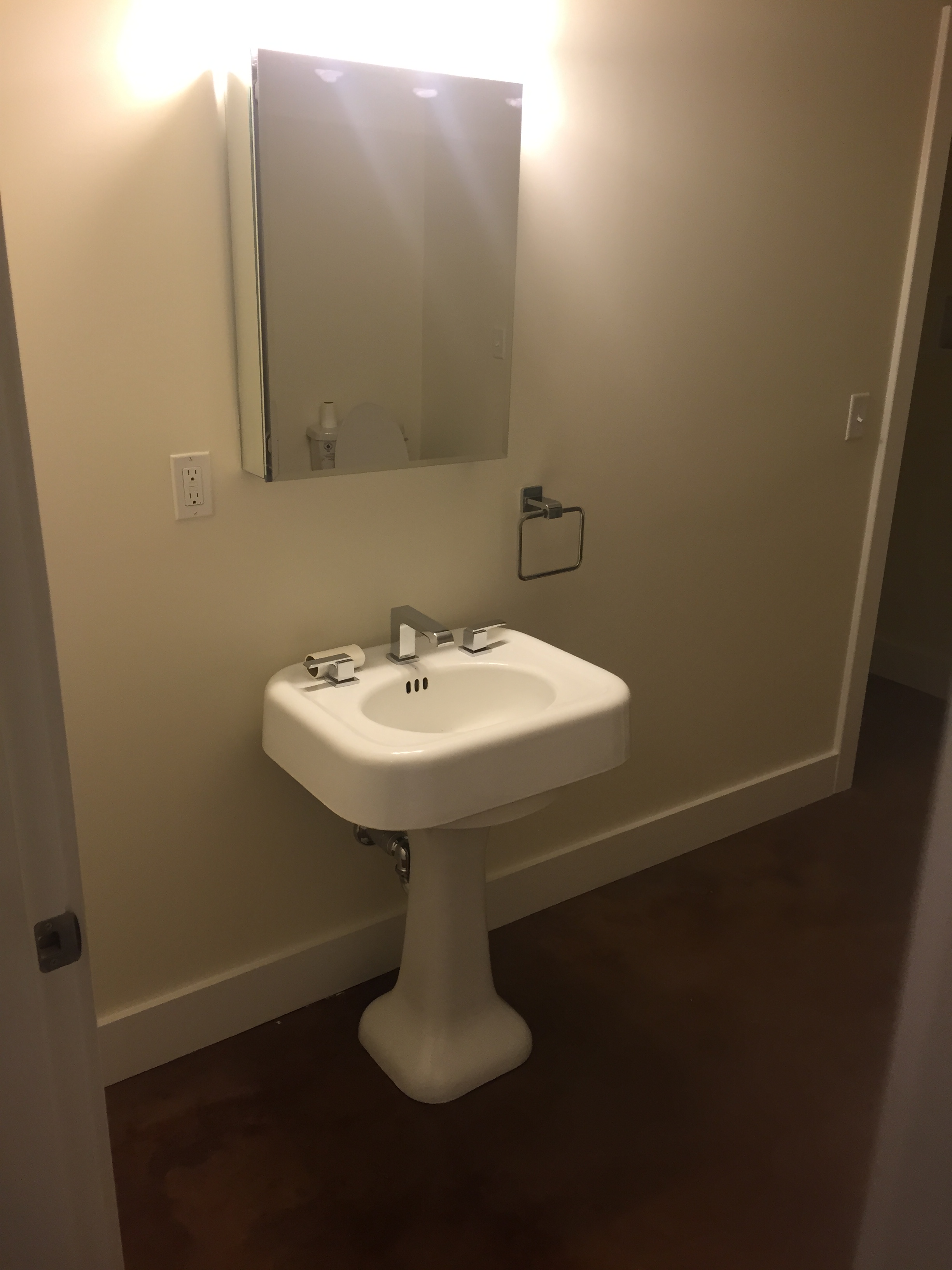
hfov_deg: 48.2
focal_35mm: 29
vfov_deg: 61.7
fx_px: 1063
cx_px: 476
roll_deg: -1.6
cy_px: 635
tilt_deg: -19.6
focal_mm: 4.15
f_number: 2.2
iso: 64
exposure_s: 1/30
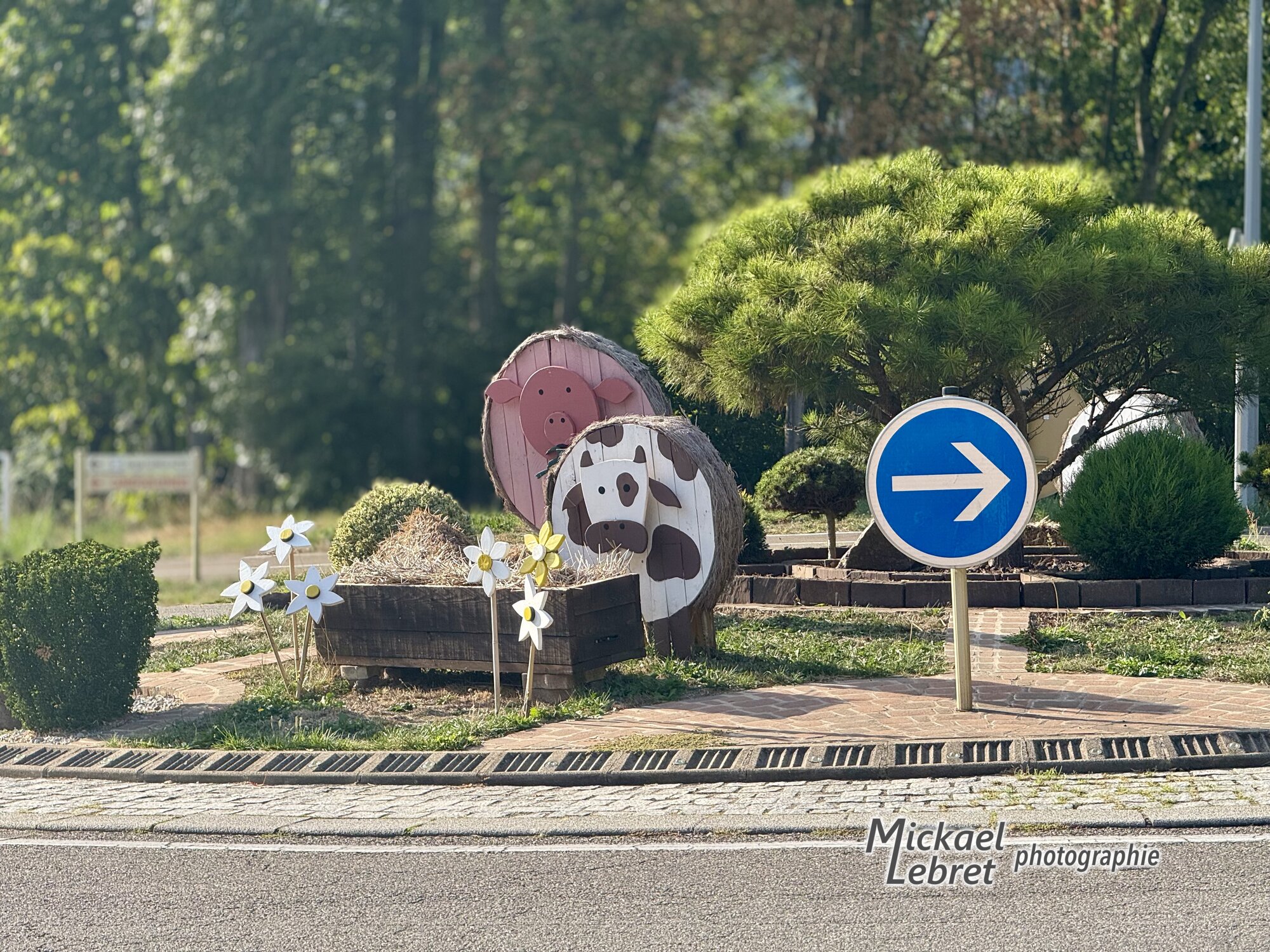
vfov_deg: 12.3
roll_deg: -0.6
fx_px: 4403
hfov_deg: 16.4
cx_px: 635
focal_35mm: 120
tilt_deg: -1.1
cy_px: 476
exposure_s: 1/563
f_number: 2.8
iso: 50
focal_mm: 15.66
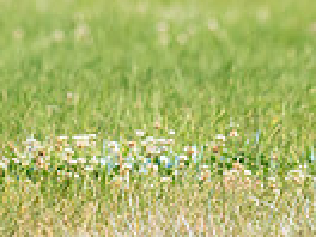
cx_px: 22
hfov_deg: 1.4
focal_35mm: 1382
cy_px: -195
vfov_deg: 1.1
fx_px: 12616
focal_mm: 326
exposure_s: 1/4000
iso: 1600
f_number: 6.3
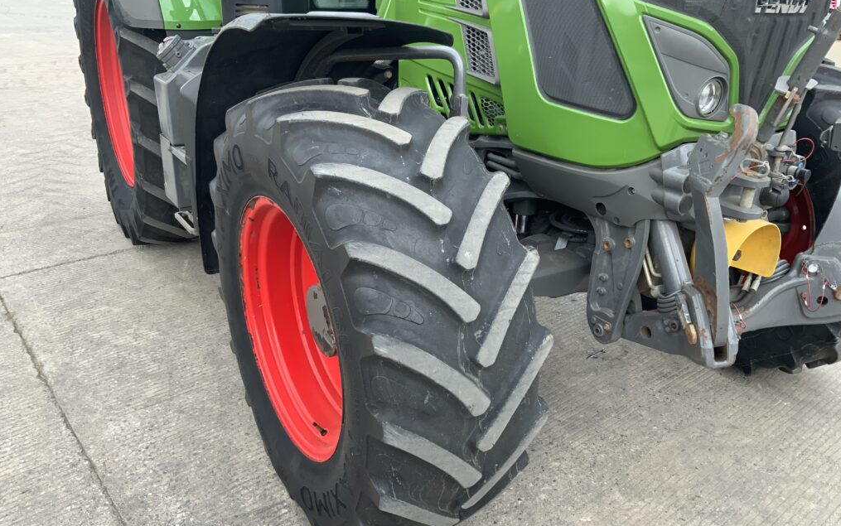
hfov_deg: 61.2
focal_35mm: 31
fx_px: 711
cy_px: 295
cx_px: 423
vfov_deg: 40.6
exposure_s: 1/189
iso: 16
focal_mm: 3
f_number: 1.8
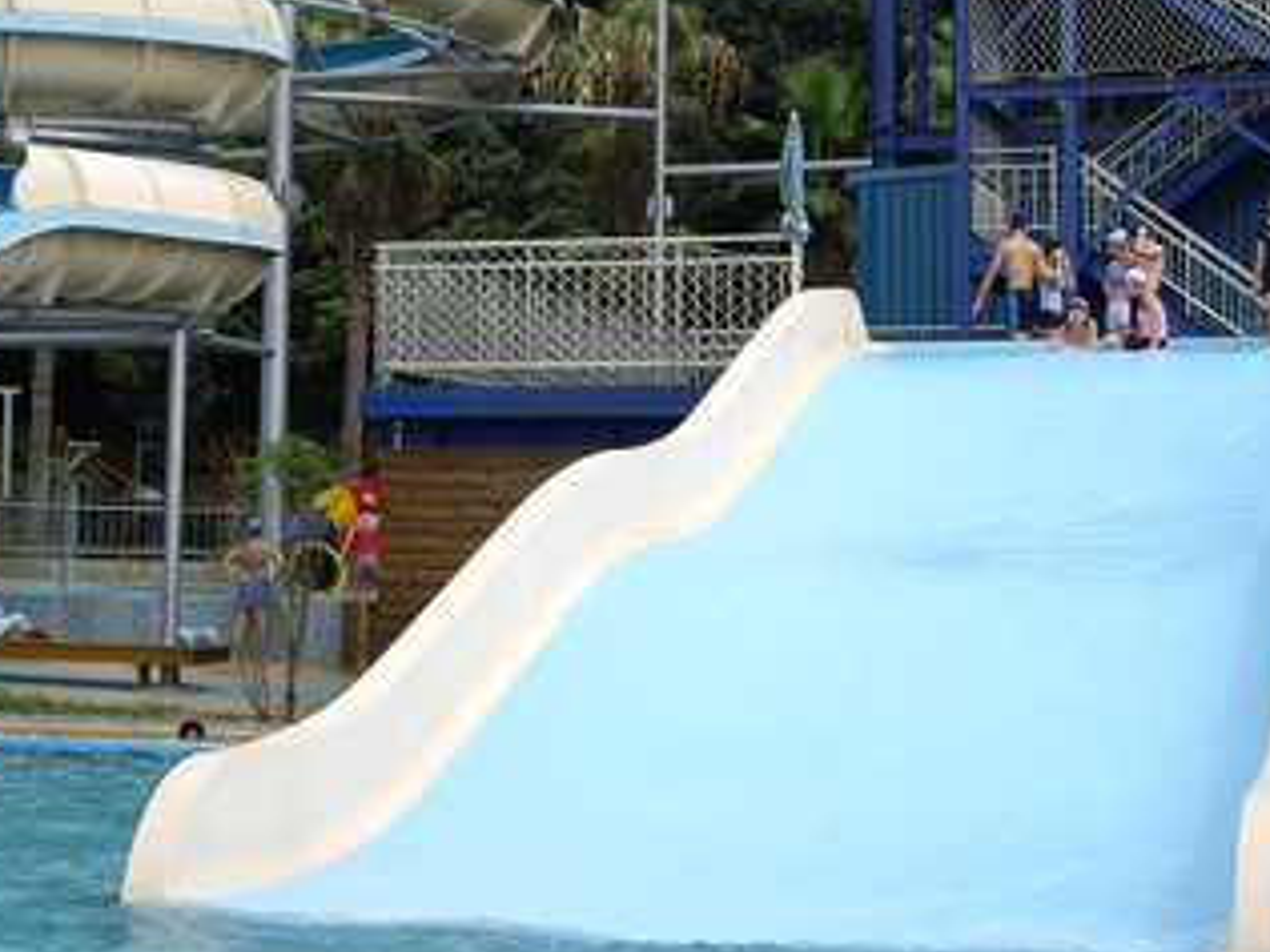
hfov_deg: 25.3
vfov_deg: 18.9
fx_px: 2825
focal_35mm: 77
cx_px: 647
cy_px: 137
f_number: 2.8
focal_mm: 7.9
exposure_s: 1/800
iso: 64
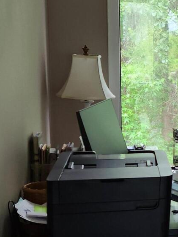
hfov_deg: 15.7
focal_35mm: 82
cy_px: 124
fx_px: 562
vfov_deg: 23.8
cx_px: 308
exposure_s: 1/180
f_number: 1.8
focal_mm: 5.4
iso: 125
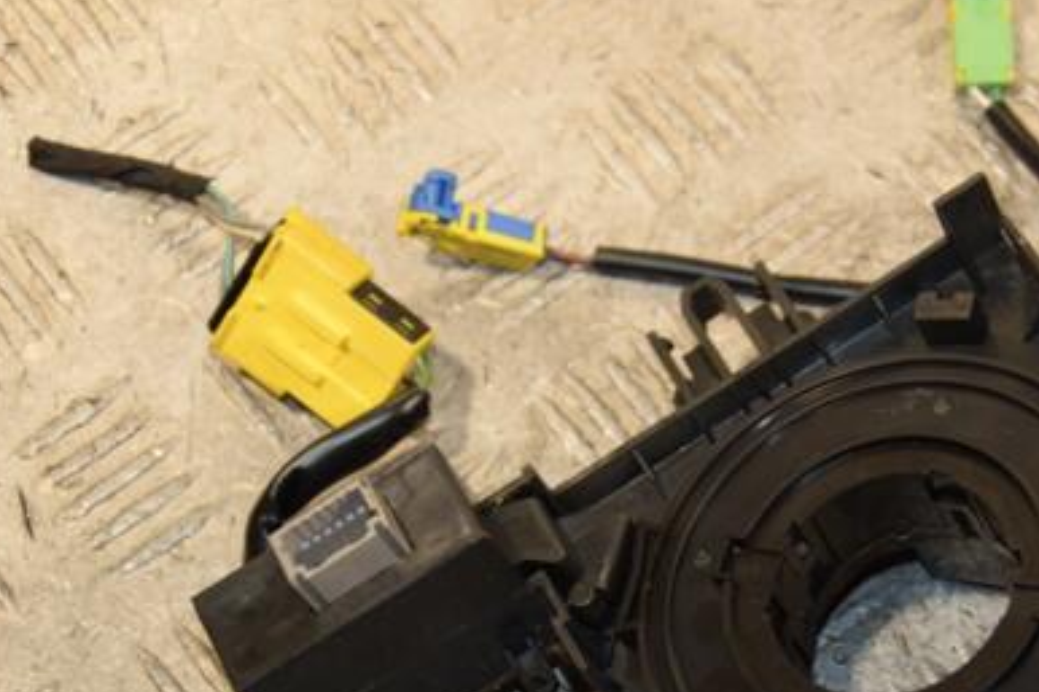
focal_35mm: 112
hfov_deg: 18.2
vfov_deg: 12.2
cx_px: 686
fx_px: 3231
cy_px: 517
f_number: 4.8
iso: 800
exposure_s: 1/200
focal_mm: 48
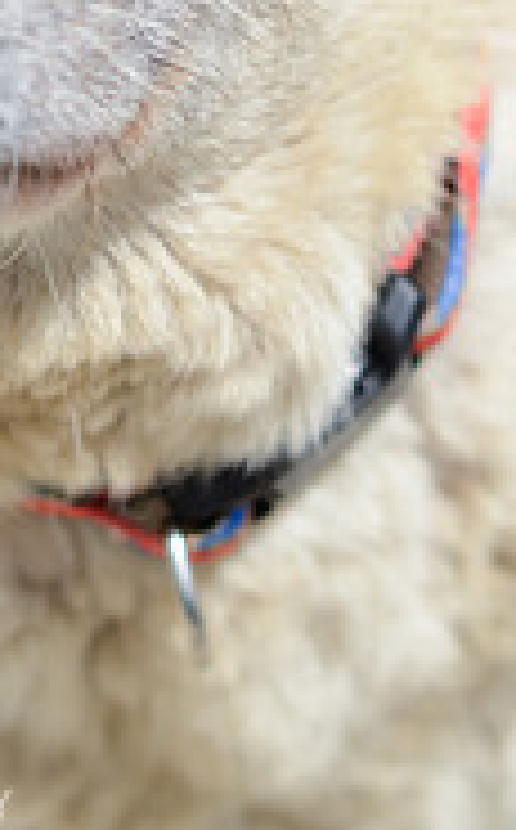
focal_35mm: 186
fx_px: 4201
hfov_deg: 7.0
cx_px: 0
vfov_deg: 11.1
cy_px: -76
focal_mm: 50
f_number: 3.5
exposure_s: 1/2500
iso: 200
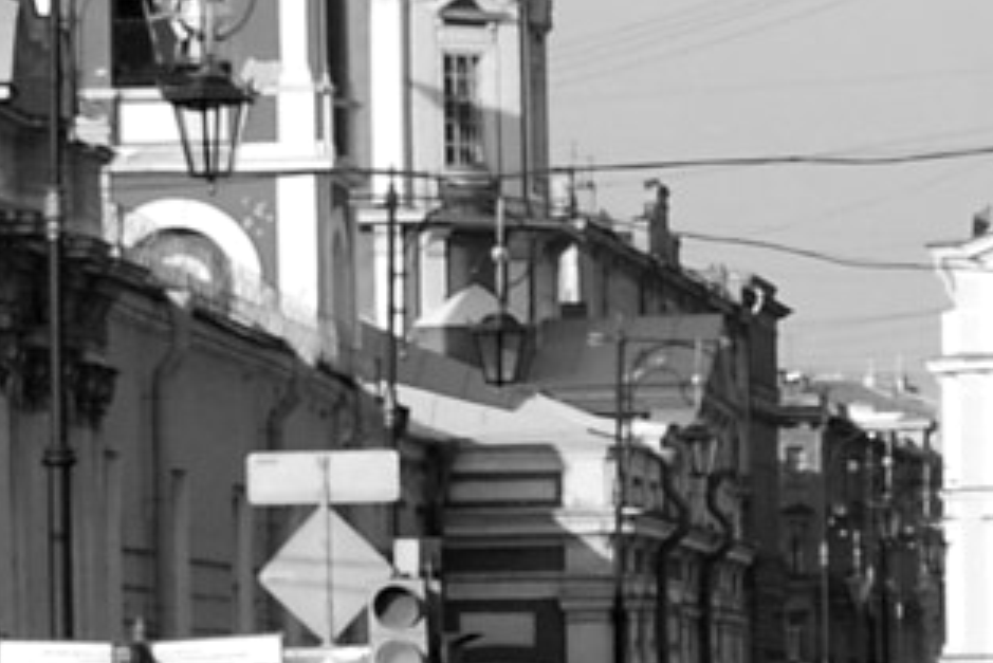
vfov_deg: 4.7
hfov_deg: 7.0
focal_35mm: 295
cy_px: 544
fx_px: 8140
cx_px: 1018
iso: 100
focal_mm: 30
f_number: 8
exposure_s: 1/250
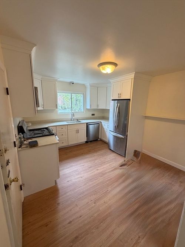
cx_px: 92
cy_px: 124
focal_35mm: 14
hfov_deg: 85.7
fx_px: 100
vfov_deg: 102.1
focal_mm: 2.22
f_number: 2.2
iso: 250
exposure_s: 1/120
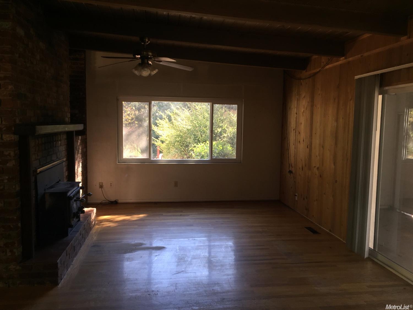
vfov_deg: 48.2
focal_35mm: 29
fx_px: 346
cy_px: 155
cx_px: 206
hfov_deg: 61.7
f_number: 2.2
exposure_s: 1/41
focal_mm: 4.15
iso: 32
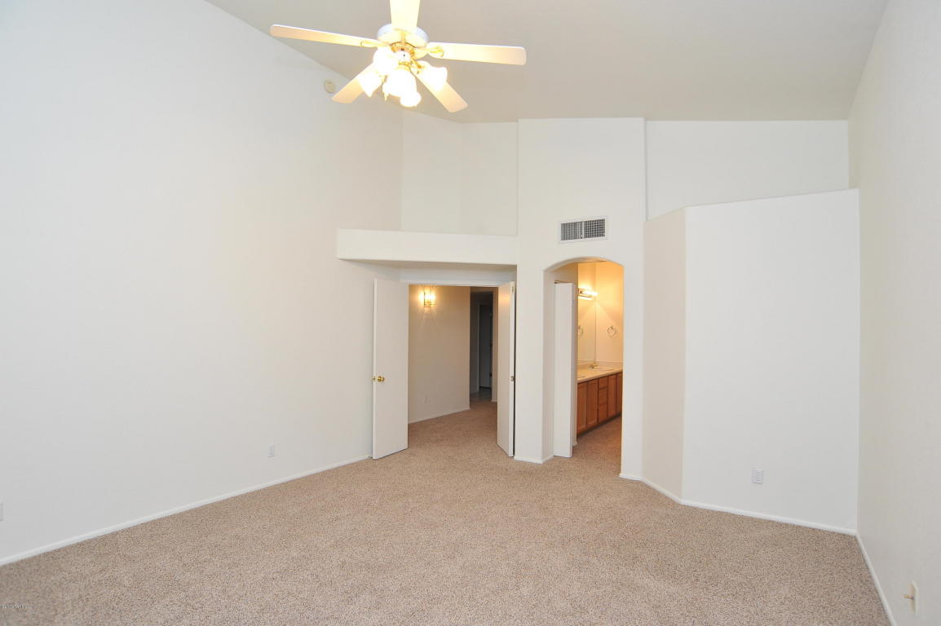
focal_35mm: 18
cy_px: 313
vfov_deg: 67.3
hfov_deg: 90.0
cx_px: 470
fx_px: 470
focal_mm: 18
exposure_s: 1/40
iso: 1000
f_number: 8
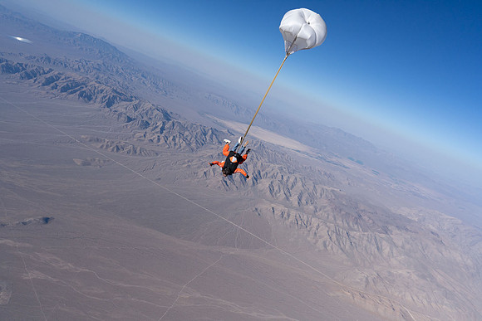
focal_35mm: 24
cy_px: 160
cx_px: 241
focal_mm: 24
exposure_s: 1/2000
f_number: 13
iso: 800
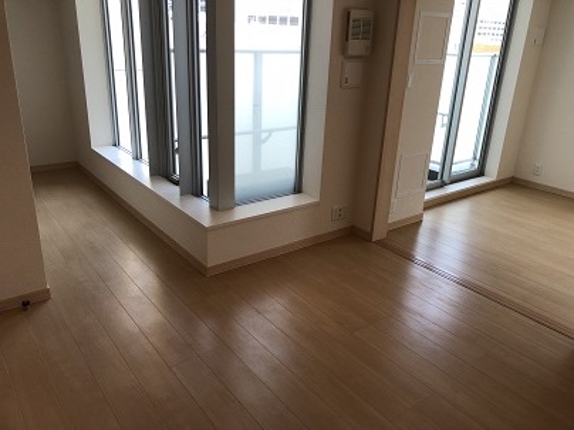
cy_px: 215
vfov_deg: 49.7
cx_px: 287
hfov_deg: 63.4
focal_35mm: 28
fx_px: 464
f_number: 1.8
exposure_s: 1/109
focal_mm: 3.99
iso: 20
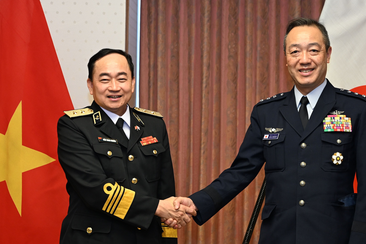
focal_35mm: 84
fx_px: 854
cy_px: 117
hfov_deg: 24.2
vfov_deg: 16.3
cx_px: 198
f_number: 4
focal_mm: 57
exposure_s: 1/125
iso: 1000
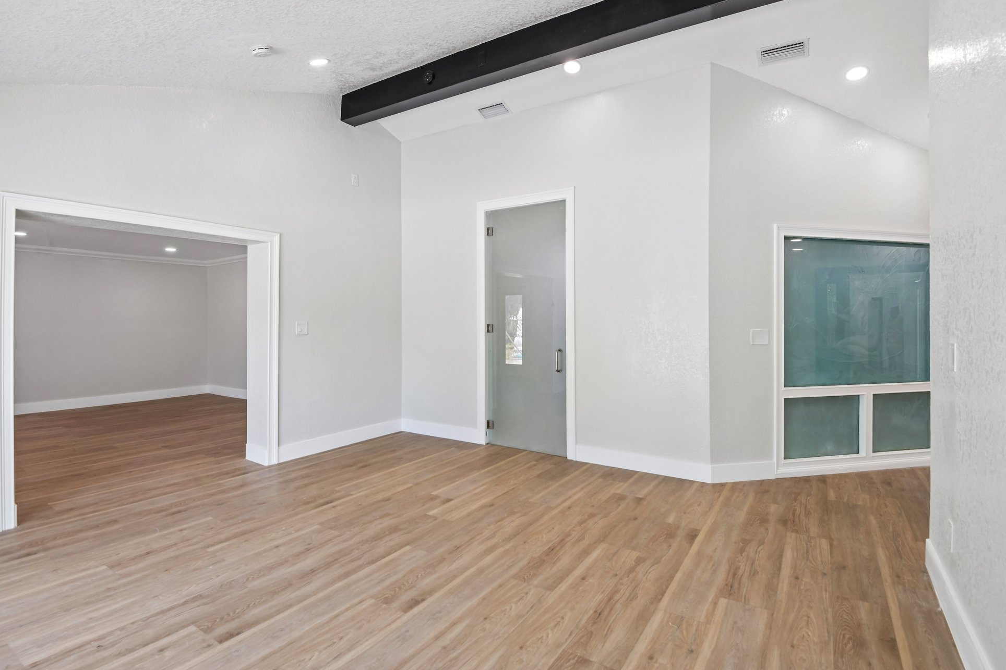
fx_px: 475
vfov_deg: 70.4
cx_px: 484
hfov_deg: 93.2
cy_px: 329
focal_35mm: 17
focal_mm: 16
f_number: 8
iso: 400
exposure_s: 1/50
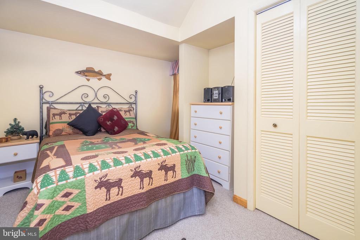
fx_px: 150
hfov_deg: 100.4
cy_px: 120
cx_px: 180
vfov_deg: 77.3
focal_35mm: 15
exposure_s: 1/13
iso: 400
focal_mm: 10
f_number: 3.5
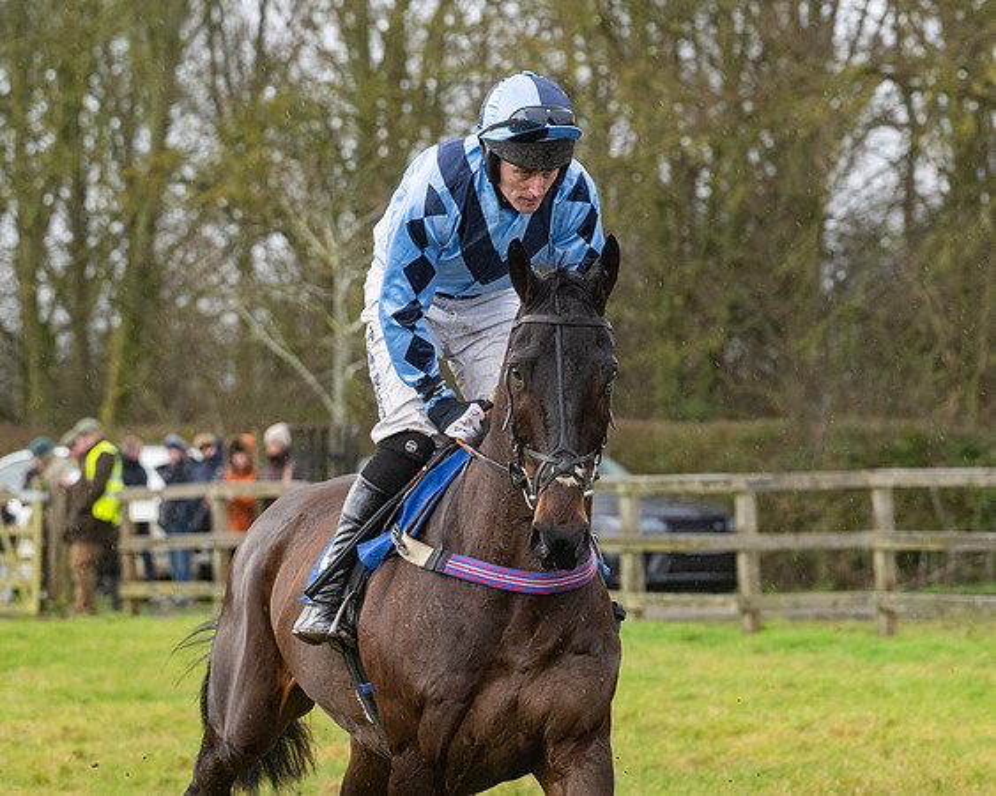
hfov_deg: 7.6
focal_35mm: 256
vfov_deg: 6.0
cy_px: 390
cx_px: 557
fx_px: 7538
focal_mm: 125
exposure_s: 1/500
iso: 800
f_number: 5
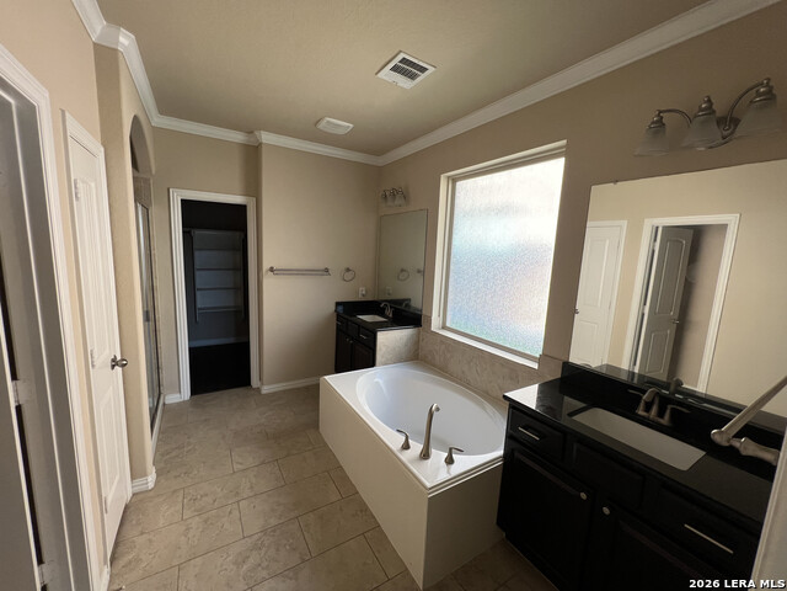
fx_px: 296
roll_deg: -1.8
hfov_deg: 106.2
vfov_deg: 89.9
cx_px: 394
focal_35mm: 13
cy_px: 296
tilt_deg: -7.8
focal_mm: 1.57
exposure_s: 1/120
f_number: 1.8
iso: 64
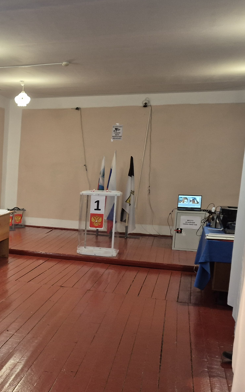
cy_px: 229
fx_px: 438
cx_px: -36
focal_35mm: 41
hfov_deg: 28.0
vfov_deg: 48.0
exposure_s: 1/100
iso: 640
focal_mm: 5.4
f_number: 1.8
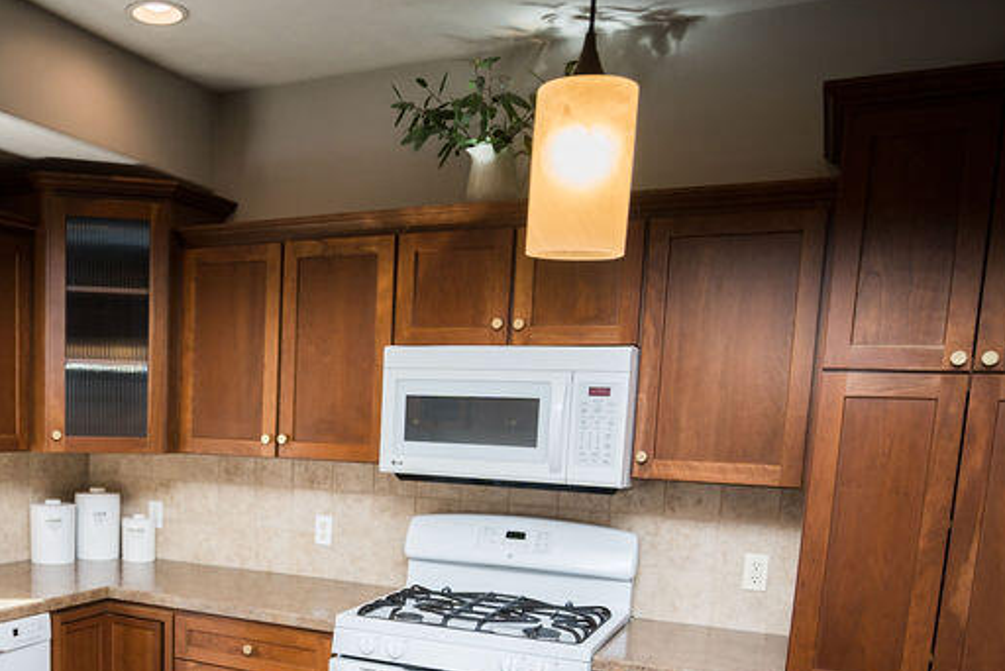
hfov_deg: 53.2
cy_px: 570
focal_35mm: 34
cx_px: 249
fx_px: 950
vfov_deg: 37.1
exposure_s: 1/320
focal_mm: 17
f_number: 2.8
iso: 320
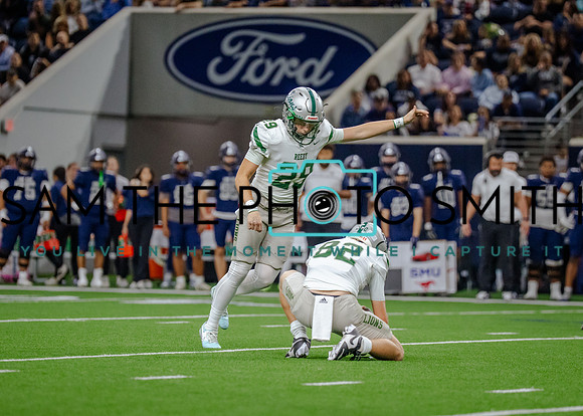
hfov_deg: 7.2
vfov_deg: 5.2
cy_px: 187
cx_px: 274
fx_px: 4620
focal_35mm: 279
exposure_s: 1/1250
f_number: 2.8
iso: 3200
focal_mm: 175
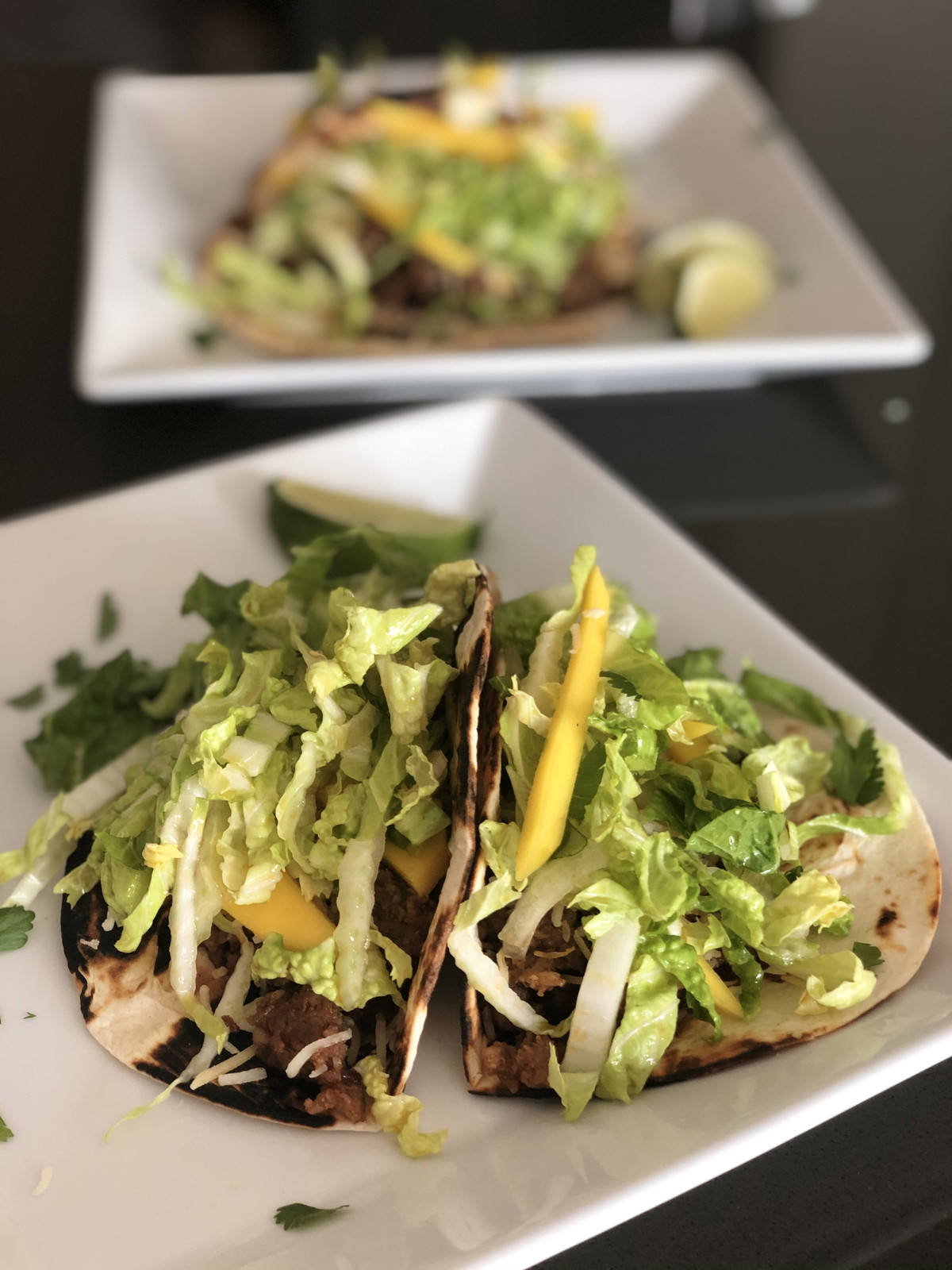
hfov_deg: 28.0
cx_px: 476
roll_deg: -0.7
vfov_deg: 36.8
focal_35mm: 52
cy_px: 635
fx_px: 1907
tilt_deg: -35.5
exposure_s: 1/40
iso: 80
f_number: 2.4
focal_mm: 6
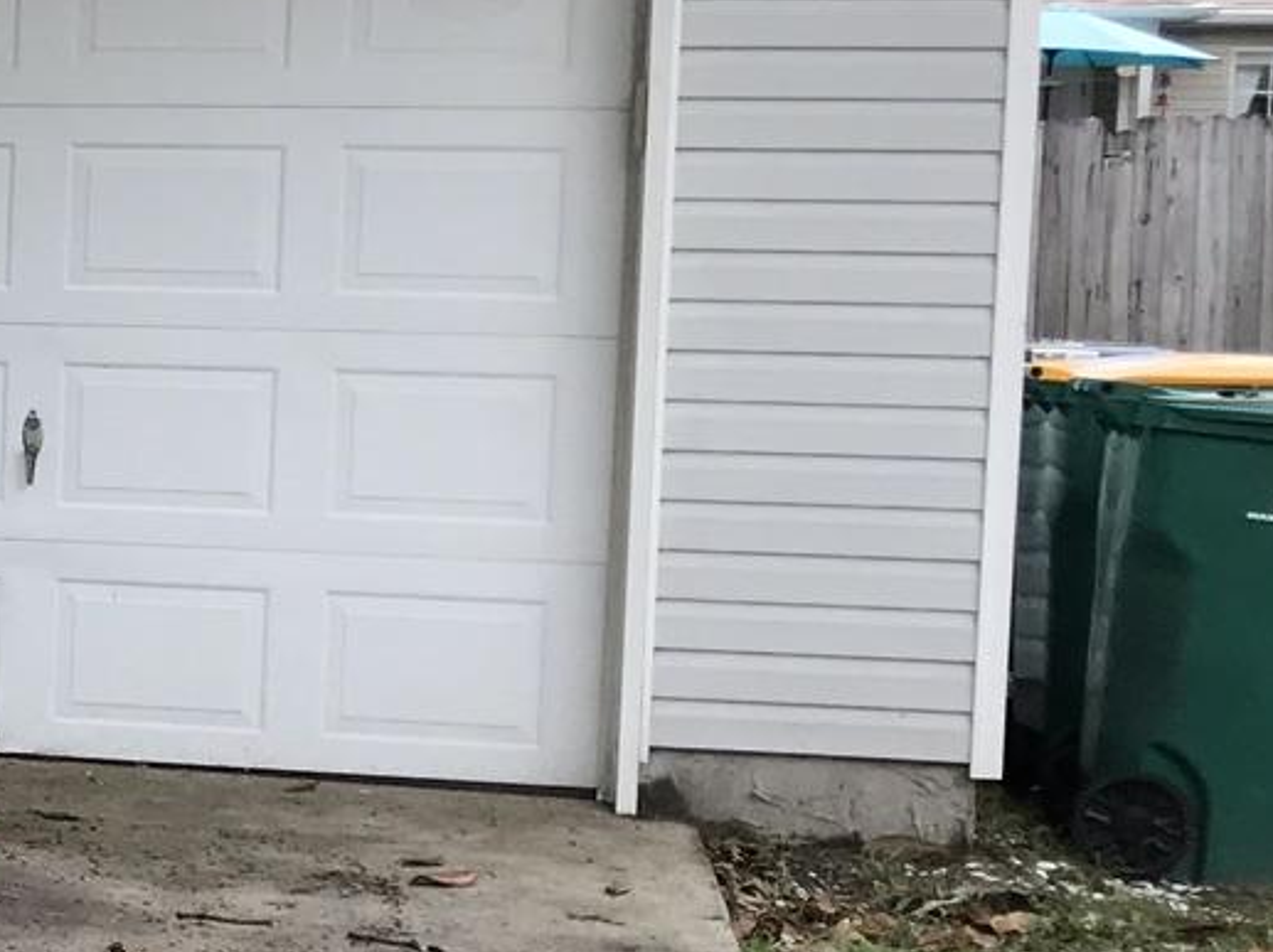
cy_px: 568
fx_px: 4079
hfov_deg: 15.6
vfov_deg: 13.3
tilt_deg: -5.2
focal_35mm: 111
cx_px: -901
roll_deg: -0.8
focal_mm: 3.99
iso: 20
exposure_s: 1/321
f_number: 1.8
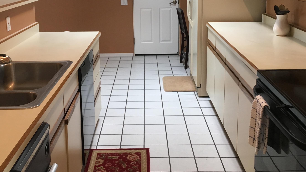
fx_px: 349
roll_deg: +1.5
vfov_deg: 27.3
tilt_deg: -11.7
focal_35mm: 43
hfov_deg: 47.3
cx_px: 143
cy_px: 39
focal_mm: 4.15
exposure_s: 1/30
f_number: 2.2
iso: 100
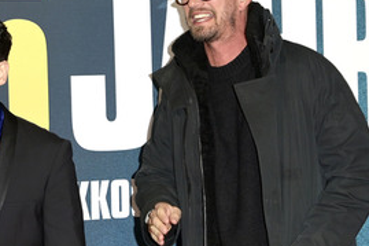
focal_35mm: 104
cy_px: 142
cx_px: 119
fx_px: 1065
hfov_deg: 19.6
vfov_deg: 13.1
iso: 640
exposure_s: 1/250
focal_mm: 62
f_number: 5.6
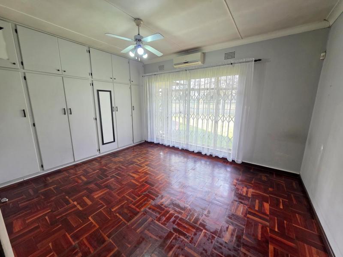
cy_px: 128
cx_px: 172
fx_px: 129
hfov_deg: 106.2
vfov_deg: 89.9
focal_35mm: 13
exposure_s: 1/100
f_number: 1.9
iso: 200
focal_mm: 2.2
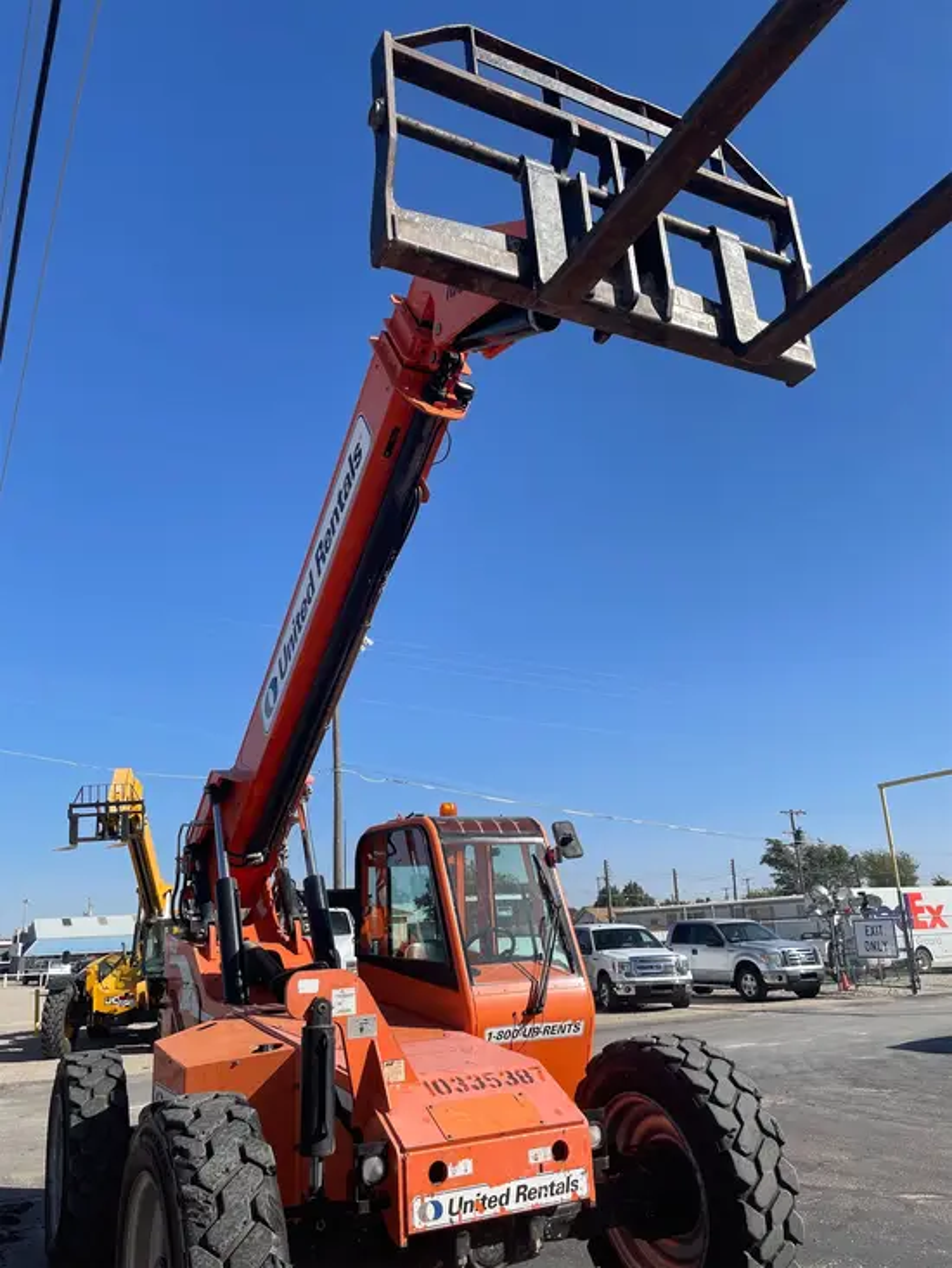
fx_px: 953
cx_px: 476
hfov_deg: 53.1
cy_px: 634
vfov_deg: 67.3
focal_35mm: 26
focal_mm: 4.2
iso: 32
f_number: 1.6
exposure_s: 1/3401
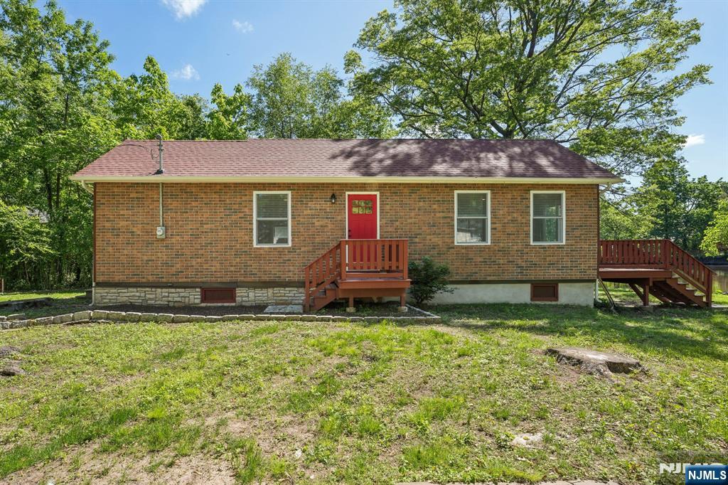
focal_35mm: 16
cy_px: 242
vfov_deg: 72.7
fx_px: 329
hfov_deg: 95.7
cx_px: 364
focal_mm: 16.3
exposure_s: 1/80
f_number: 10
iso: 100
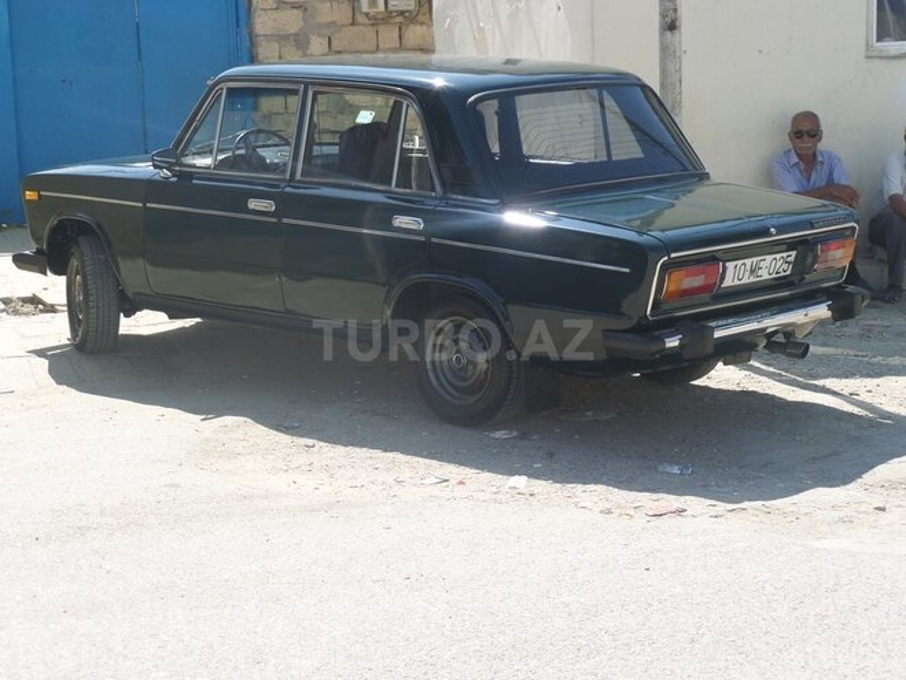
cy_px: 340
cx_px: 453
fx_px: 2041
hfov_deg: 25.0
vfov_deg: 18.9
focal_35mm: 78
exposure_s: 1/500
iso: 100
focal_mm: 13.9
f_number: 3.8
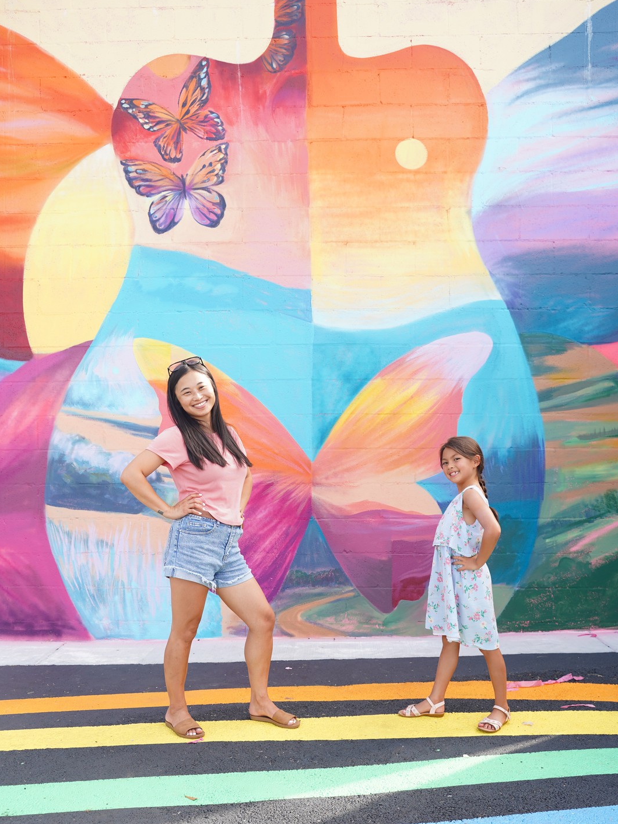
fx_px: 881
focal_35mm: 37
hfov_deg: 38.7
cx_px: 310
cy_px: 450
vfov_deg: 50.1
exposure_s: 1/100
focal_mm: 34
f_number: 5
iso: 100
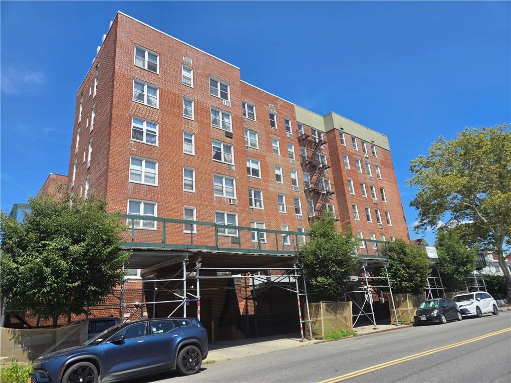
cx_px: 256
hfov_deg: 73.9
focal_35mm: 23
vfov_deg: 58.9
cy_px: 192
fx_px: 340
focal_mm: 5.4
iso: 80
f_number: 1.8
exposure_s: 1/3067
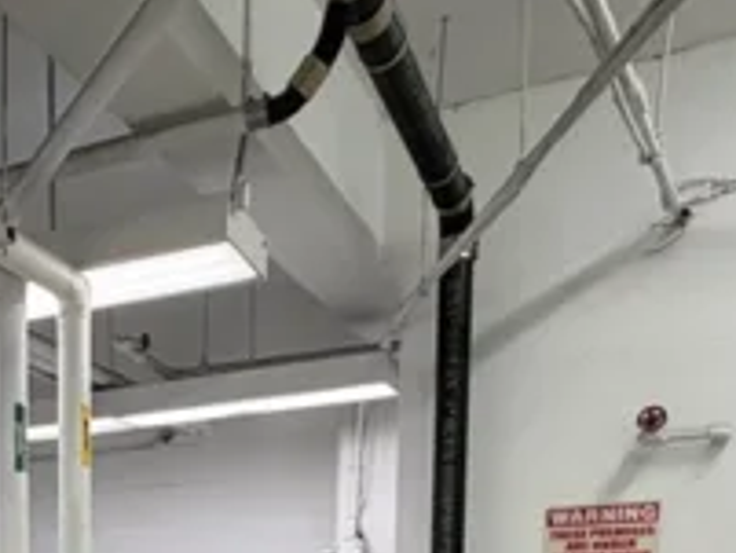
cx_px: 42
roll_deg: +0.9
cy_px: 773
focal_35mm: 52
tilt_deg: -6.5
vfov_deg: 23.7
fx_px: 1106
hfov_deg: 34.3
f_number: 2.2
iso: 200
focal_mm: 2.22
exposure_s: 1/60
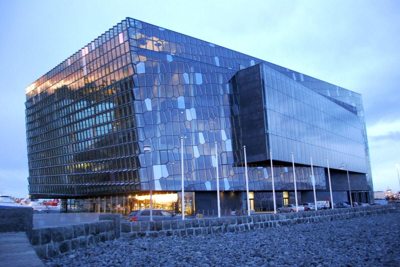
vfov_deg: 48.0
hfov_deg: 67.3
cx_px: 200
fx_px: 300
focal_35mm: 27
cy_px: 134
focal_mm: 18
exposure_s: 1/25
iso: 1600
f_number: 3.5
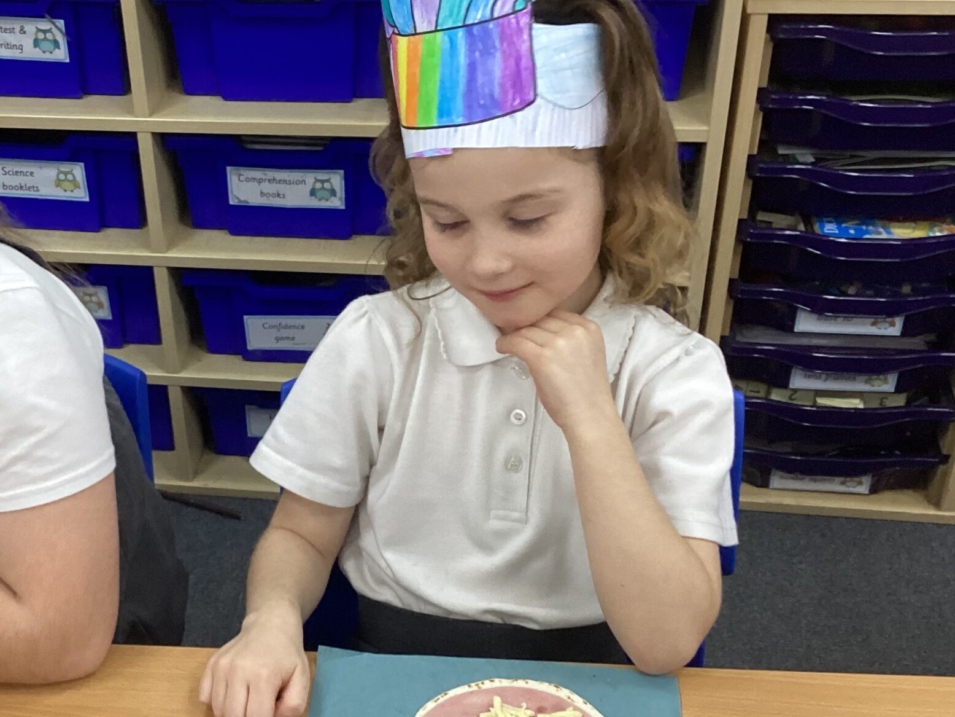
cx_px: 265
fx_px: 1407
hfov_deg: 36.8
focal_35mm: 51
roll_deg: +1.3
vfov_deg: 28.5
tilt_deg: -33.6
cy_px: 396
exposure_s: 1/60
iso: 200
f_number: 2.4
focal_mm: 3.3
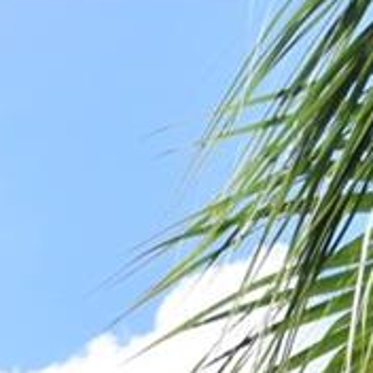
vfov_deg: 10.6
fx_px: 1414
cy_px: 1115
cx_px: -223
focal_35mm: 116
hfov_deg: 13.9
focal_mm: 10
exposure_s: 1/4000
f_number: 3.5
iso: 800
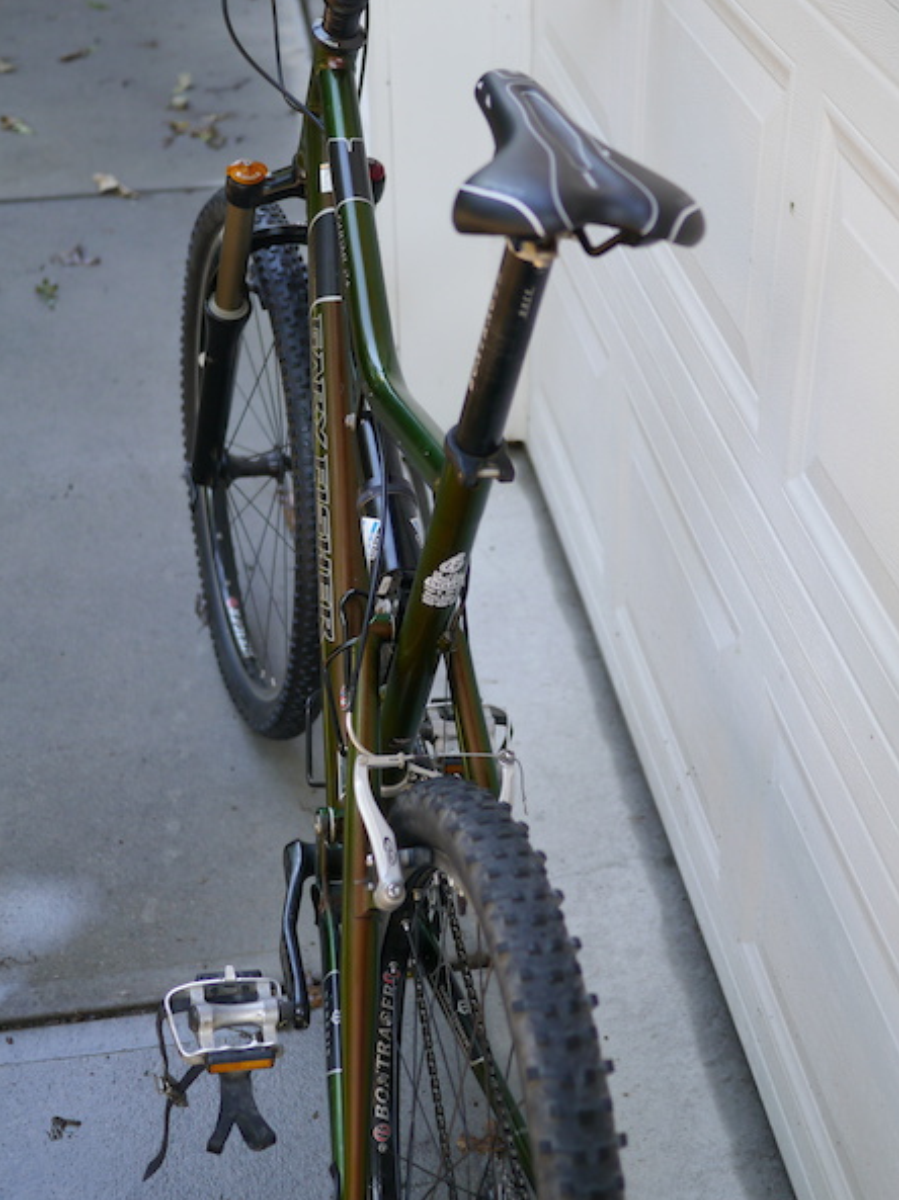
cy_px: 607
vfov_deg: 35.6
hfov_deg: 26.9
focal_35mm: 54
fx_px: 1872
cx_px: 539
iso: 160
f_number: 1.7
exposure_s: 1/160
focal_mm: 20
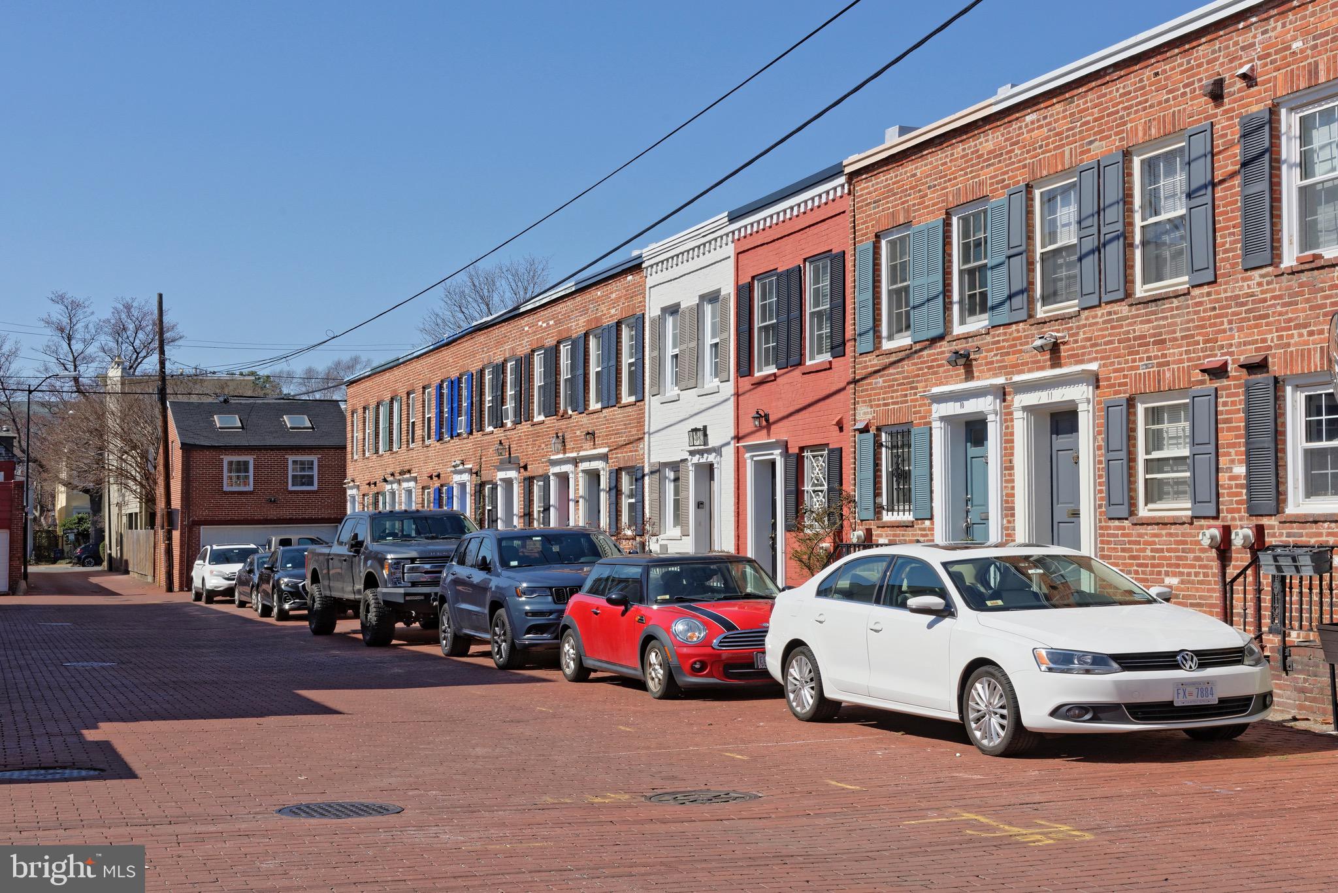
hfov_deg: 48.5
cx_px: 669
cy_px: 446
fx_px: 1487
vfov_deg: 33.4
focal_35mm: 40
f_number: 13
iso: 320
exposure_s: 1/320
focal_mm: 40
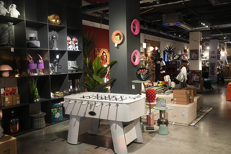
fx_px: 225
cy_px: 77
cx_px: 116
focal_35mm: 35
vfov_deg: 37.9
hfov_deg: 54.4
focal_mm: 35
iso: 1600
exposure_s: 1/160
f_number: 3.2
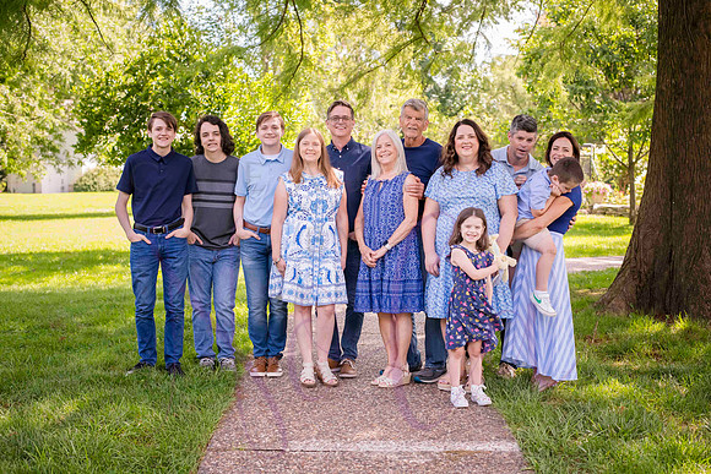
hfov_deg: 39.6
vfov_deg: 27.0
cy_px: 237
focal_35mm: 50
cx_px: 356
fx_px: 988
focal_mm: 50
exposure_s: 1/320
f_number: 4
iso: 400
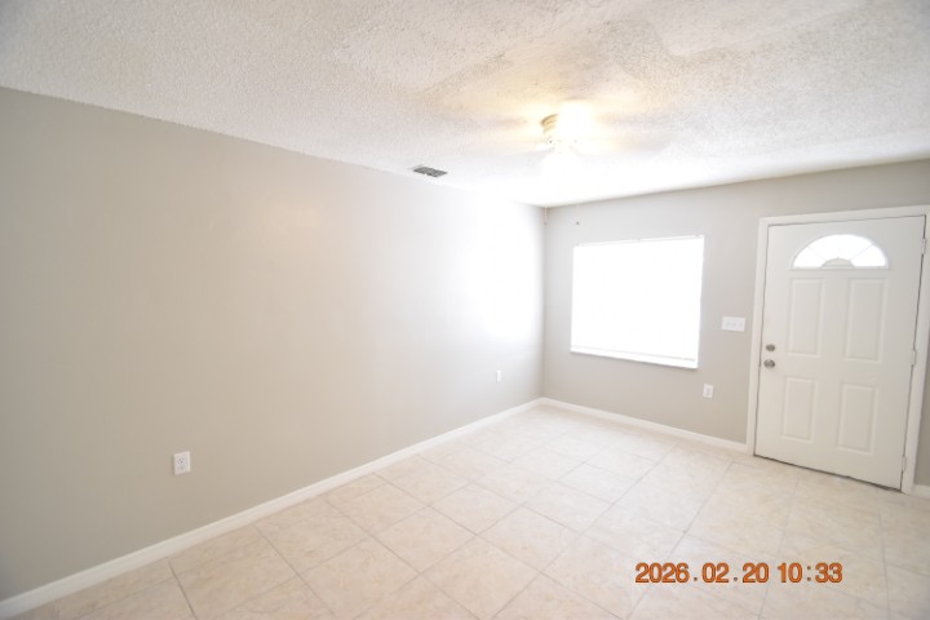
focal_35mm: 15
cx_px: 465
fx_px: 387
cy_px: 310
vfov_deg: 77.3
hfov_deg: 100.4
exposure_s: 1/30
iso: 800
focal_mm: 10
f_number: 3.5
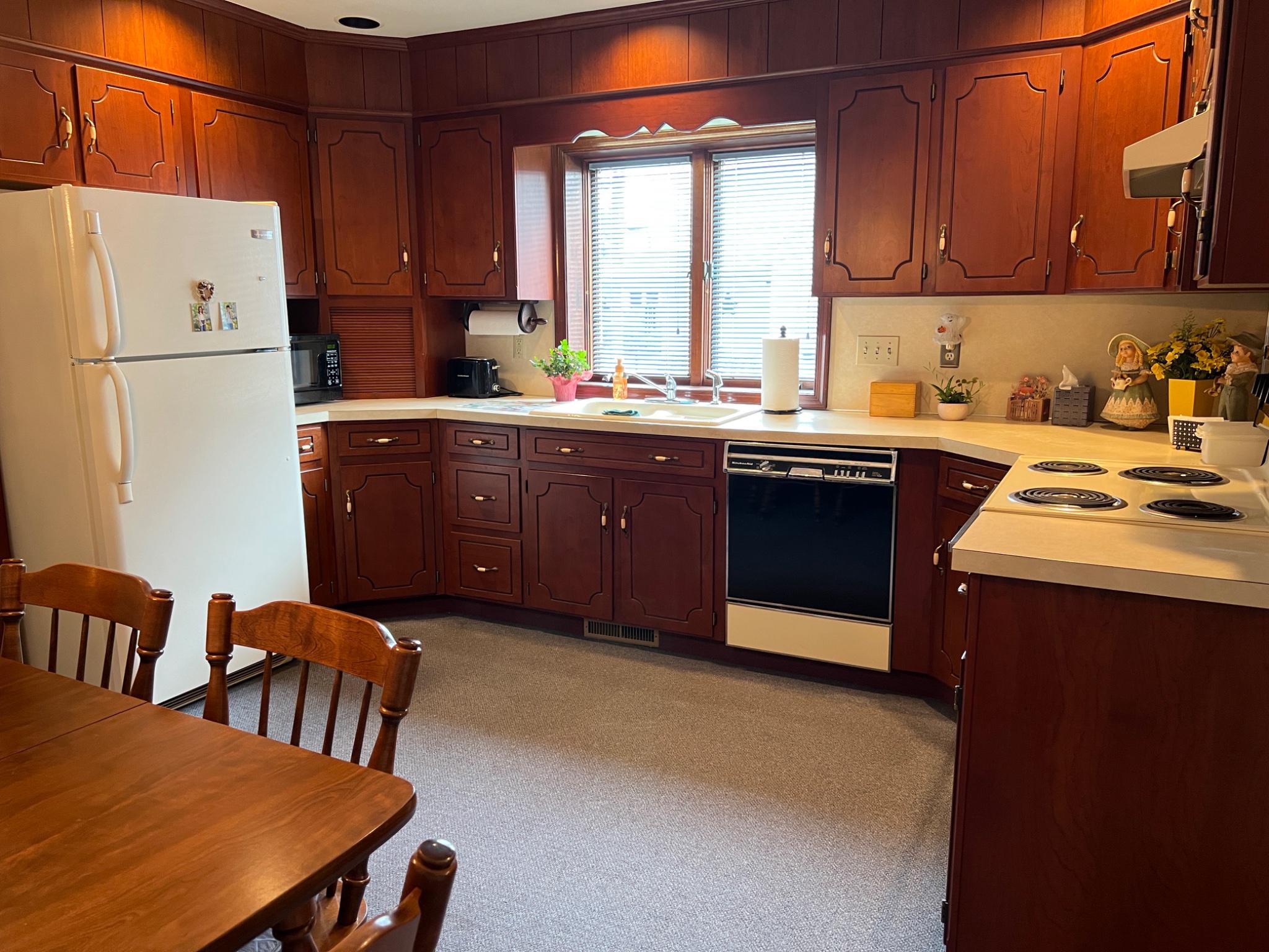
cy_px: 476
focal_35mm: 26
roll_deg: +0.0
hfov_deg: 67.3
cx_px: 634
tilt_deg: -11.1
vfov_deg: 53.1
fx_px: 953
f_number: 1.5
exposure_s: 1/60
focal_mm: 5.7
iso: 160
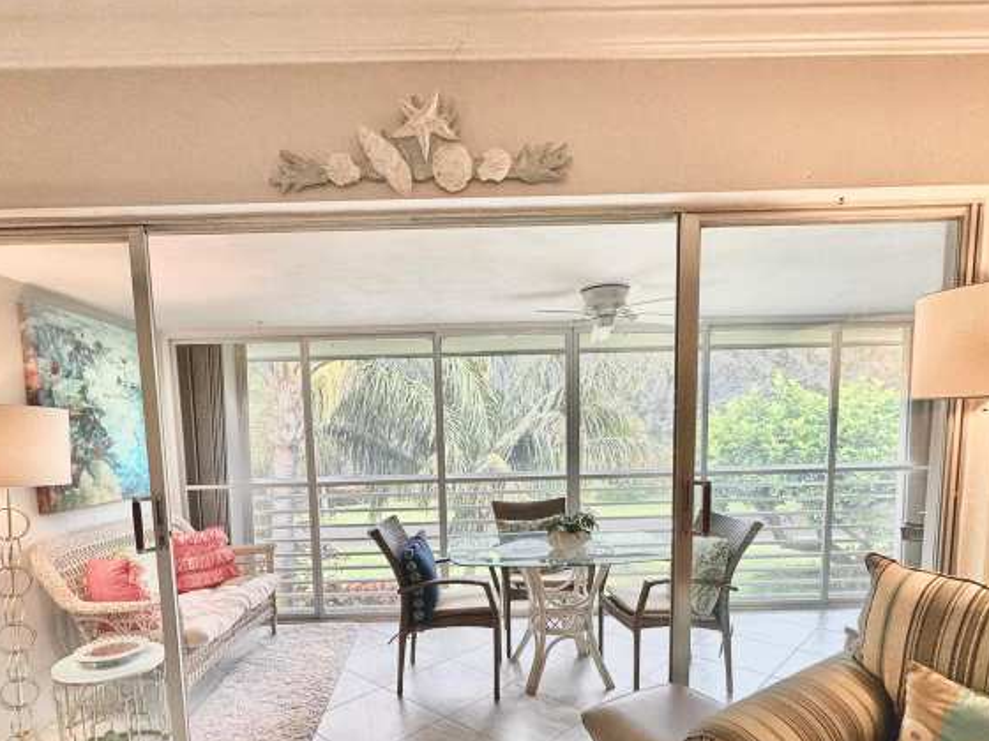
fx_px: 571
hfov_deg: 81.6
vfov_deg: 64.2
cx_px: 461
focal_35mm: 20
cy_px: 496
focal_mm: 2.22
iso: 125
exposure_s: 1/120
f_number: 2.2
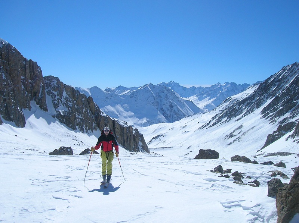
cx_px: 150
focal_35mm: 34
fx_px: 293
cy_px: 112
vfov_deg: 41.7
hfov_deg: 54.0
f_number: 4.9
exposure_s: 1/1359
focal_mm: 5.7
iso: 50
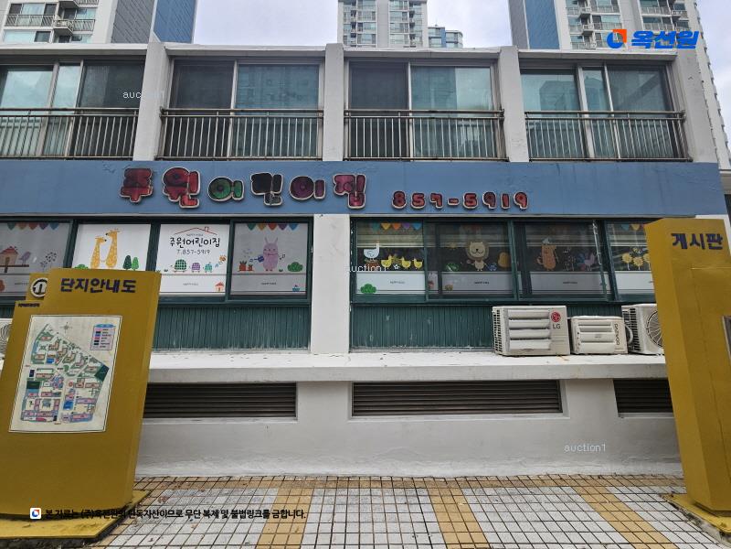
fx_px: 275
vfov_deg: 89.9
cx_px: 366
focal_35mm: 13
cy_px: 274
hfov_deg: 106.2
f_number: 2.2
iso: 50
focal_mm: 2.2
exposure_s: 1/463
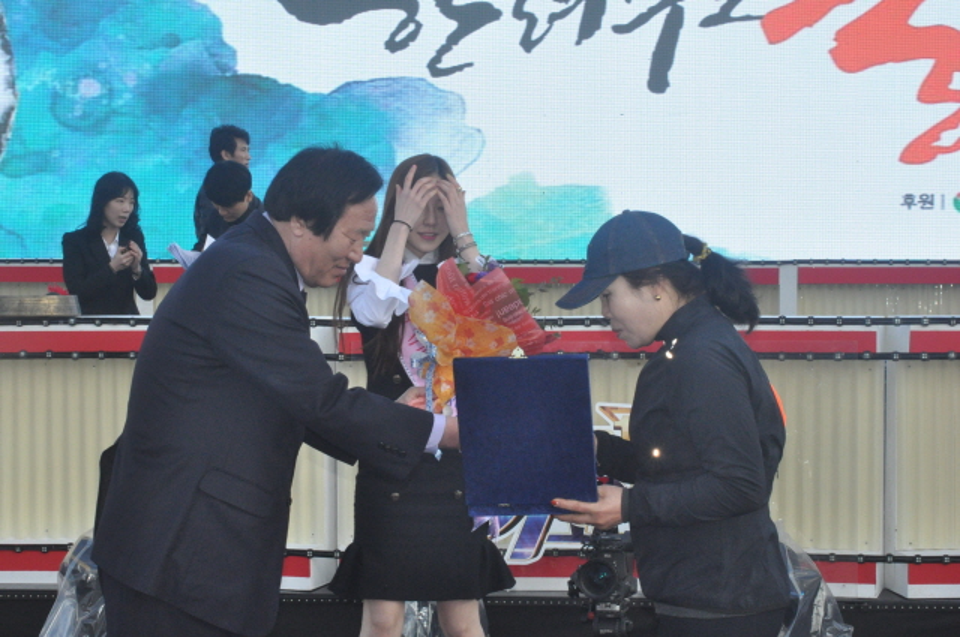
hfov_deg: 28.1
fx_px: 1918
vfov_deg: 18.9
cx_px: 480
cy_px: 318
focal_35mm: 72
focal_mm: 48
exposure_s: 1/200
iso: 1600
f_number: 22
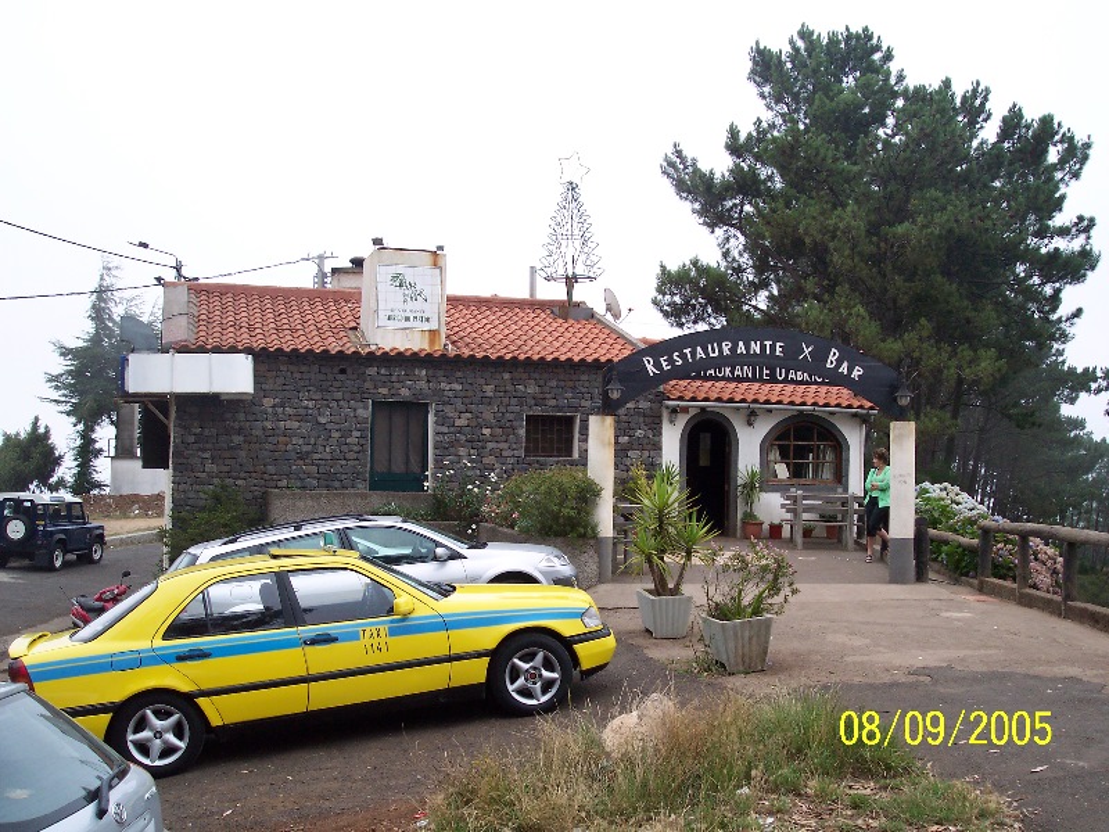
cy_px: 416
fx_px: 1217
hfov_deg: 49.0
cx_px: 554
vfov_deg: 37.7
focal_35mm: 38
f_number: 4.8
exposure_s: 1/350
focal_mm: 8
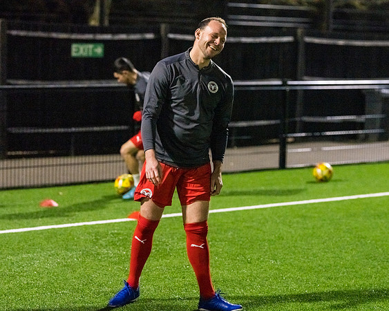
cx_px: 175
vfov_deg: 13.0
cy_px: 155
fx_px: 1361
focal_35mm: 118
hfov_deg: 16.3
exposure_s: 1/640
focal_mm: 105
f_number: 2.8
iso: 5000
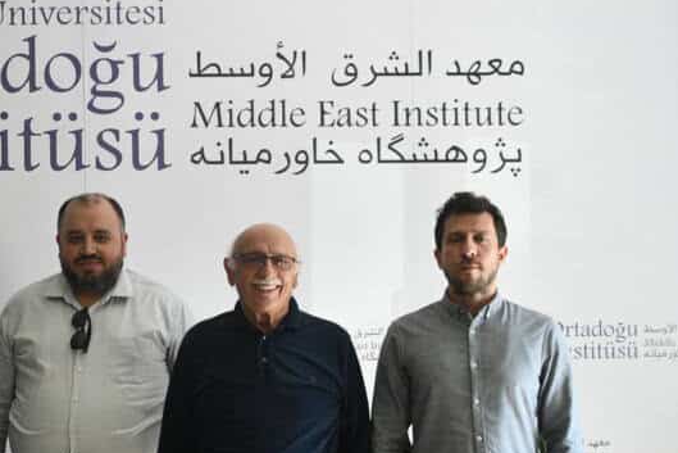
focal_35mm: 93
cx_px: 40
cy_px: 311
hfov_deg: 21.3
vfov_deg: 14.7
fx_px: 1752
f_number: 4.5
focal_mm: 32
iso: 2500
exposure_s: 1/400
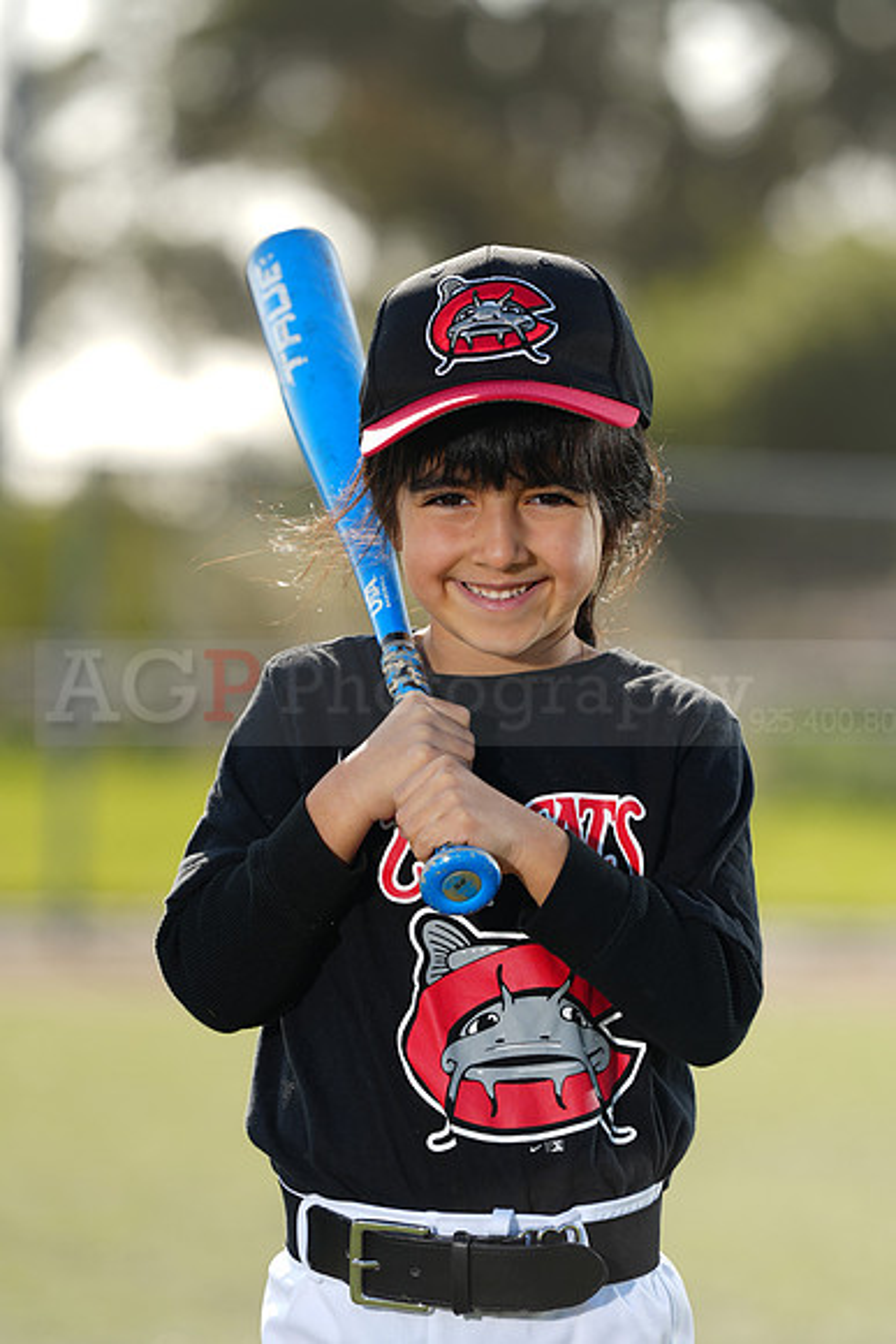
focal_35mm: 200
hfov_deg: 6.9
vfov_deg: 10.3
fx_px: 7462
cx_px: 448
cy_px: 672
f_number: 4.5
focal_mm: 200
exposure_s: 1/250
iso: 50
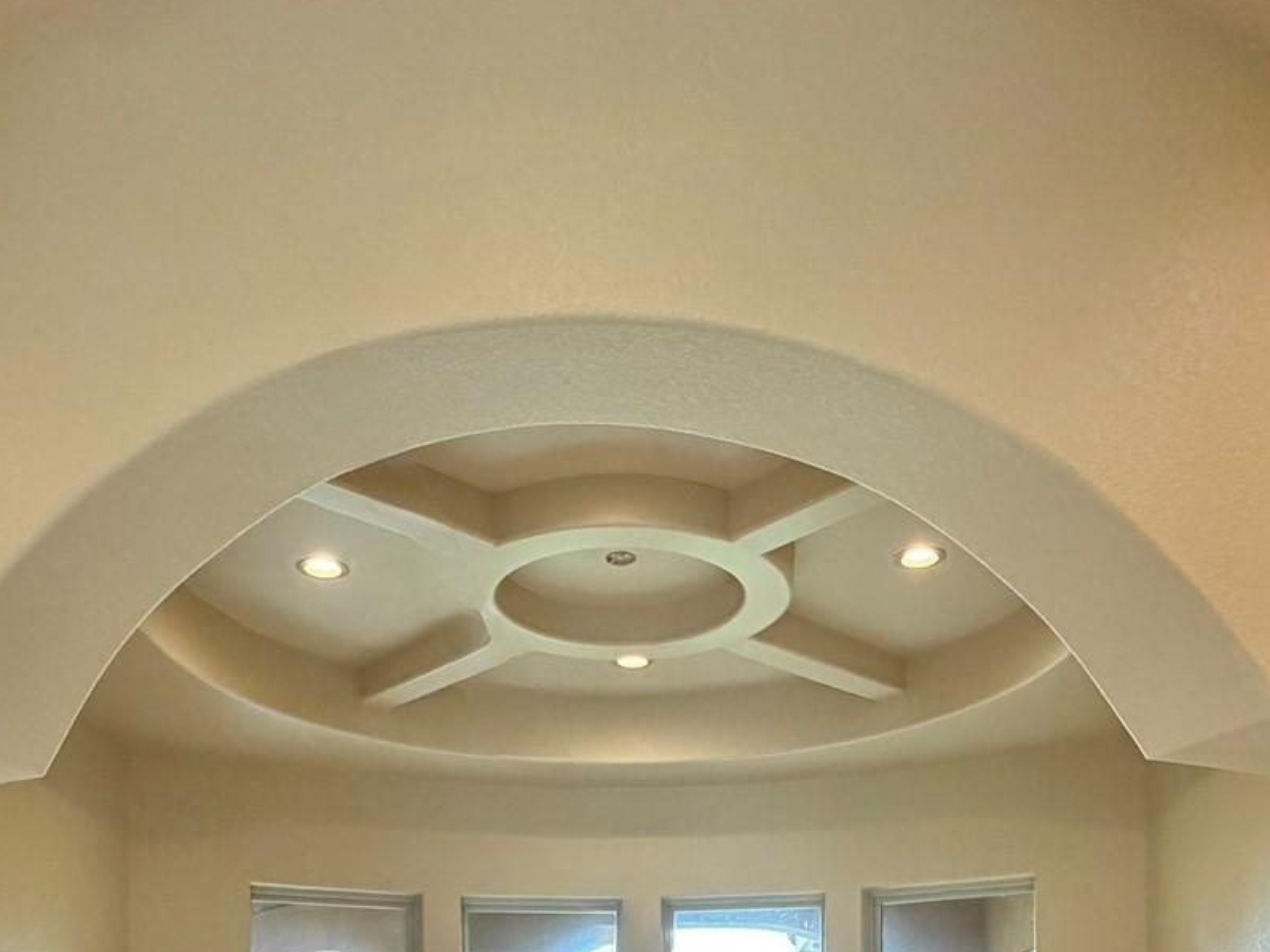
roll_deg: +0.8
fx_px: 1321
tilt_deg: +1.4
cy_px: 1073
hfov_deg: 51.3
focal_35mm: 36
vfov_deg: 33.9
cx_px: 659
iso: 200
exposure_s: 1/120
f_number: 2.2
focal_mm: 2.22
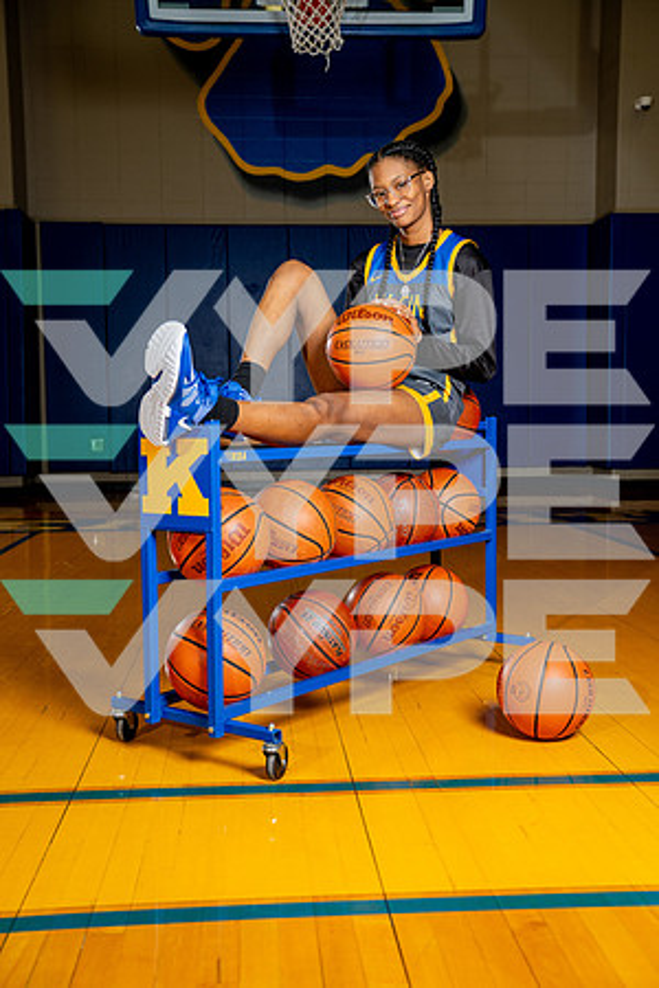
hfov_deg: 33.4
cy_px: 494
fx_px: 1098
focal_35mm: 40
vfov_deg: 48.5
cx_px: 330
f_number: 4
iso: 160
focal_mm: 40
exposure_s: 1/250
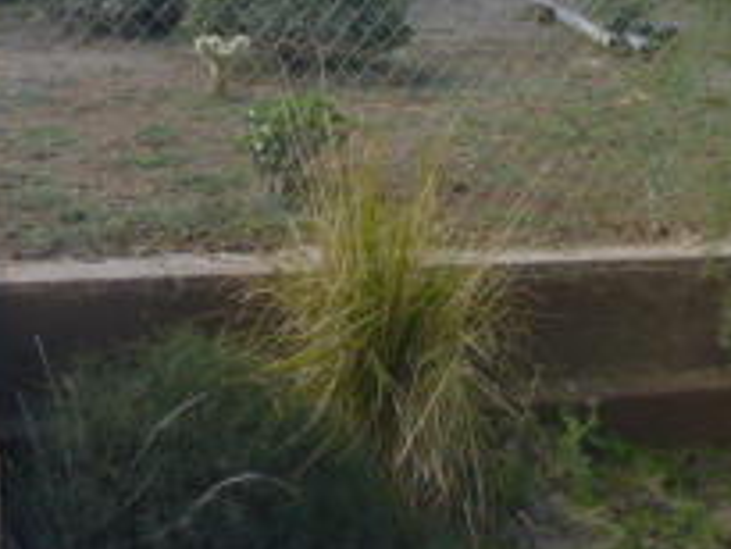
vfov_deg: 17.5
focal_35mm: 78
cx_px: -36
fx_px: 1648
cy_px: -207
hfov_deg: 23.7
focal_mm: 4.5
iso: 100
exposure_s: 1/250
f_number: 3.9
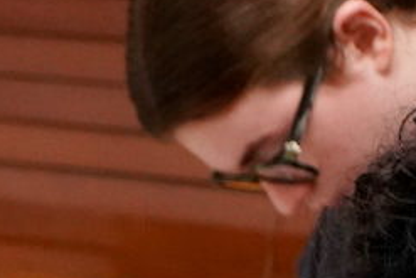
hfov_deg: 5.4
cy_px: 413
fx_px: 4197
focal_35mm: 363
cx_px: -657
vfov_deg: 3.8
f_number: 5.6
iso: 6400
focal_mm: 70
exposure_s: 1/160
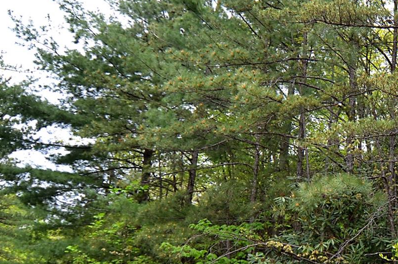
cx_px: 444
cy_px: 182
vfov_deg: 28.9
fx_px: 508
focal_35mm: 46
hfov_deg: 36.0
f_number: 4.5
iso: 100
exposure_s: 1/250
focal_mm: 12
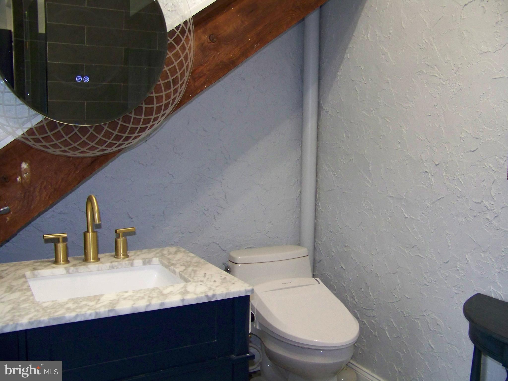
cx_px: 254
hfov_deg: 51.4
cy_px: 190
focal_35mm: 36
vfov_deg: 39.7
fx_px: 528
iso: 200
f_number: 2.8
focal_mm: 5.85
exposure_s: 1/30
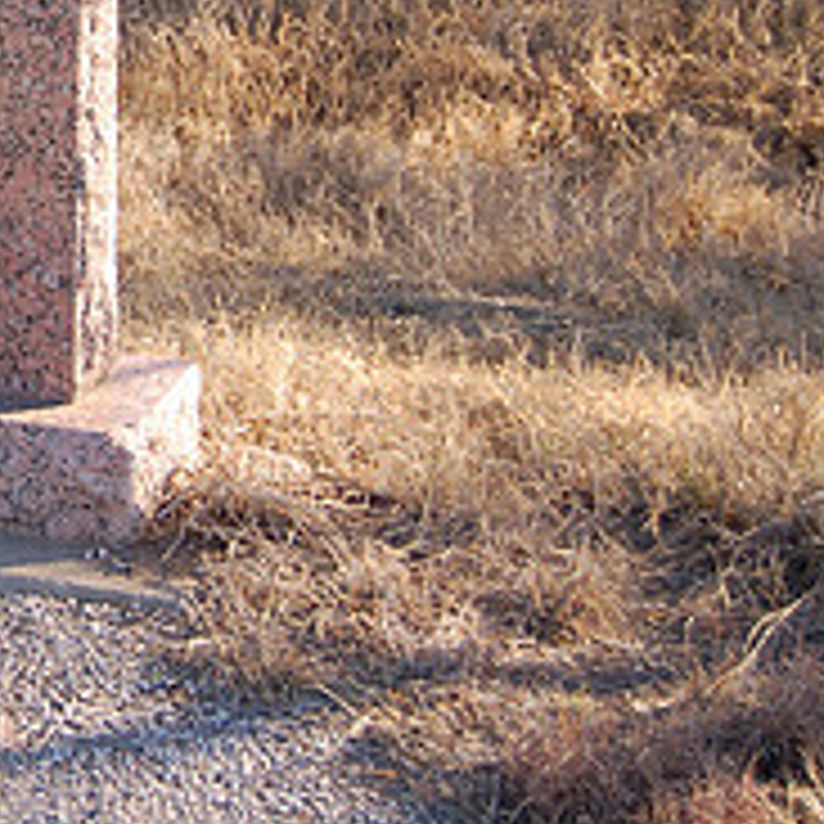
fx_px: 3474
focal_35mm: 129
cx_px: -329
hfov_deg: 13.0
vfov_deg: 13.4
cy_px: 54
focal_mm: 32
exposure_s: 1/320
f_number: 5
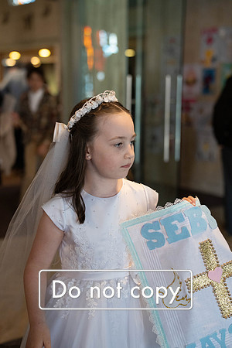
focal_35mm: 57
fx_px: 551
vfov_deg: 35.1
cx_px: 116
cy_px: 174
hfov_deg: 23.8
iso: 6400
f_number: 2.8
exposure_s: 1/500
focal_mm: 57
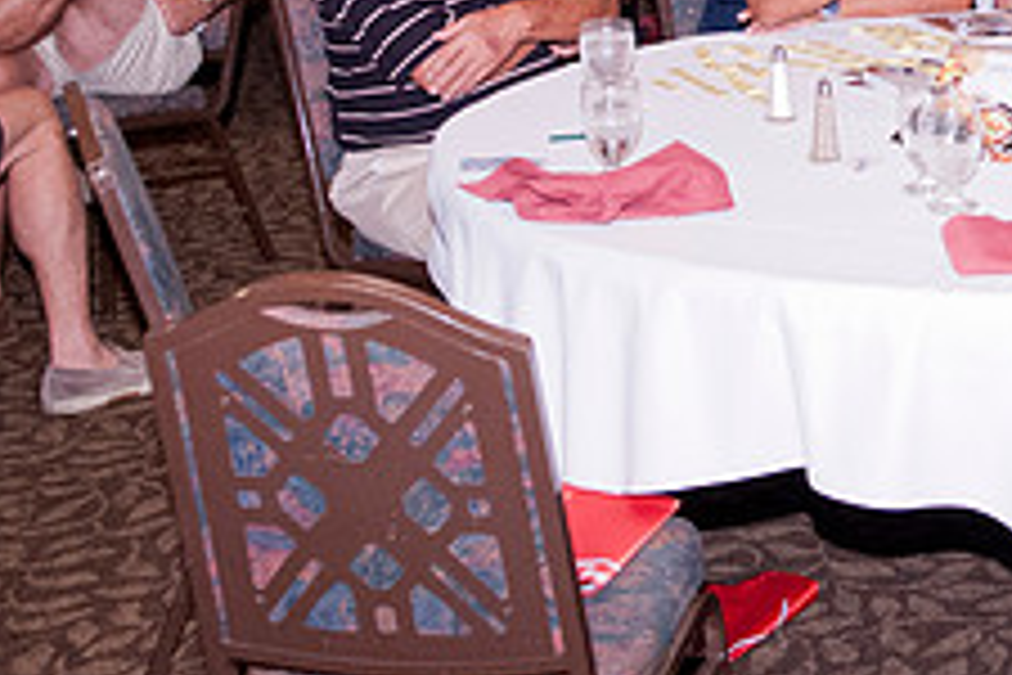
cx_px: 1096
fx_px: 2417
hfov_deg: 22.4
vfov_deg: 15.3
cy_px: -125
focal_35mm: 86
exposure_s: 1/100
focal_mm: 22
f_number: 4
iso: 1250
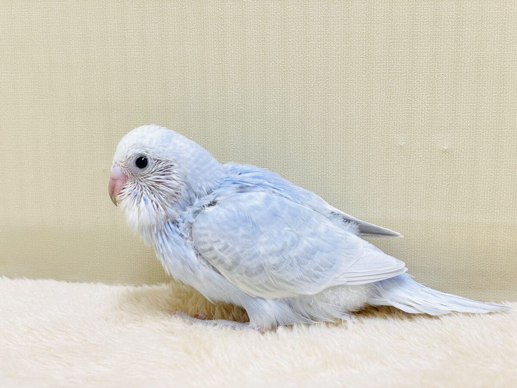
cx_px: 258
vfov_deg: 28.0
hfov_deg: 36.8
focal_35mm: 52
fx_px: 777
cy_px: 194
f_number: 2
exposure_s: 1/100
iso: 100
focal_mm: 6
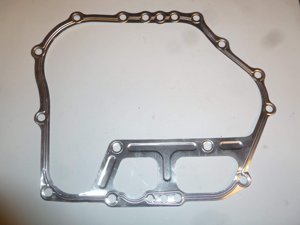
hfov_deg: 63.4
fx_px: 243
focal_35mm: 28
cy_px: 112
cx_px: 150
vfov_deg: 49.7
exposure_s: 1/30
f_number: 3.3
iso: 100
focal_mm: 5
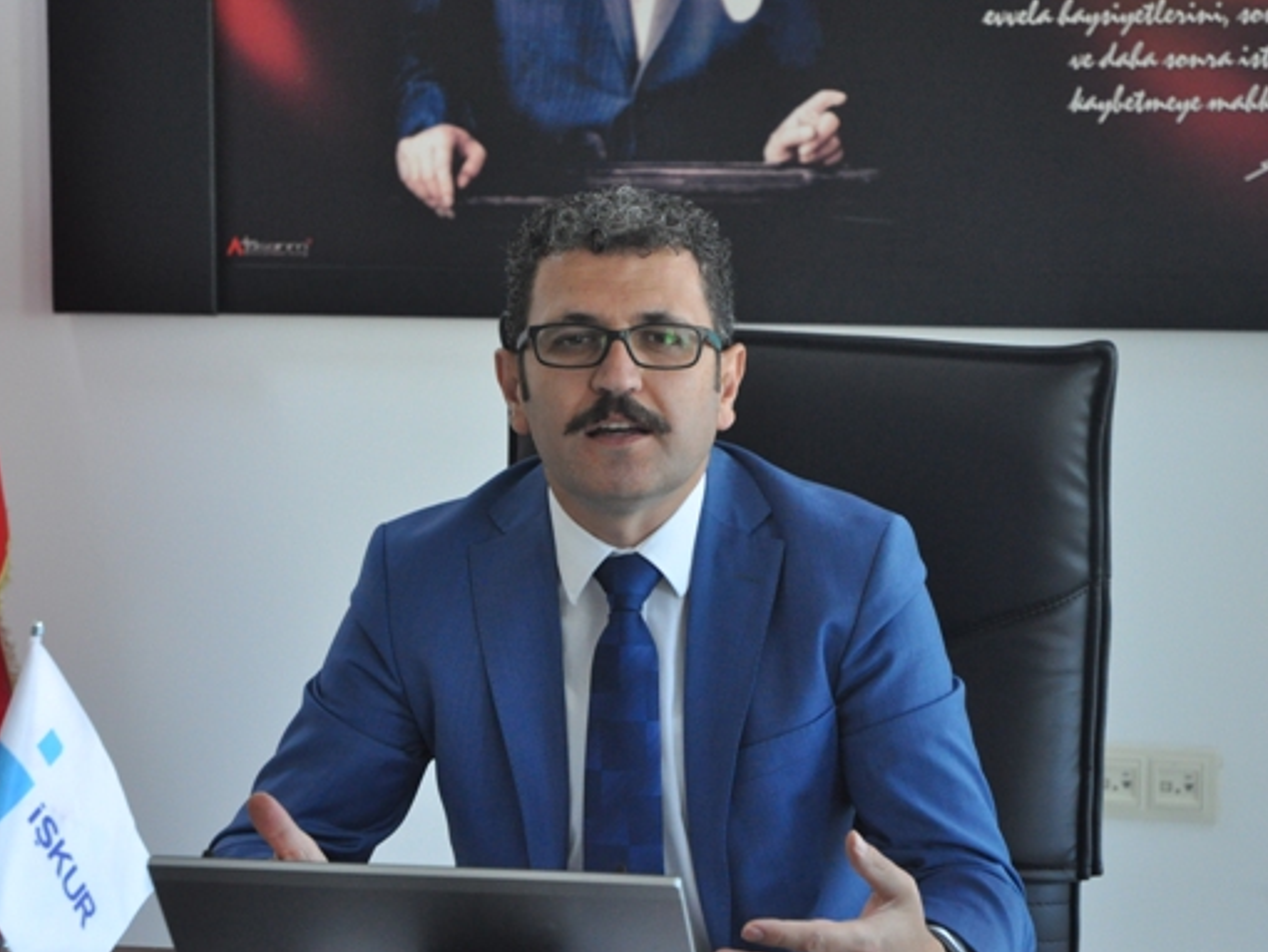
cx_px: 592
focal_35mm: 112
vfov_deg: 13.2
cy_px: 506
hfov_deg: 17.6
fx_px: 4105
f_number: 4.5
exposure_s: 1/125
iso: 1250
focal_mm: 62
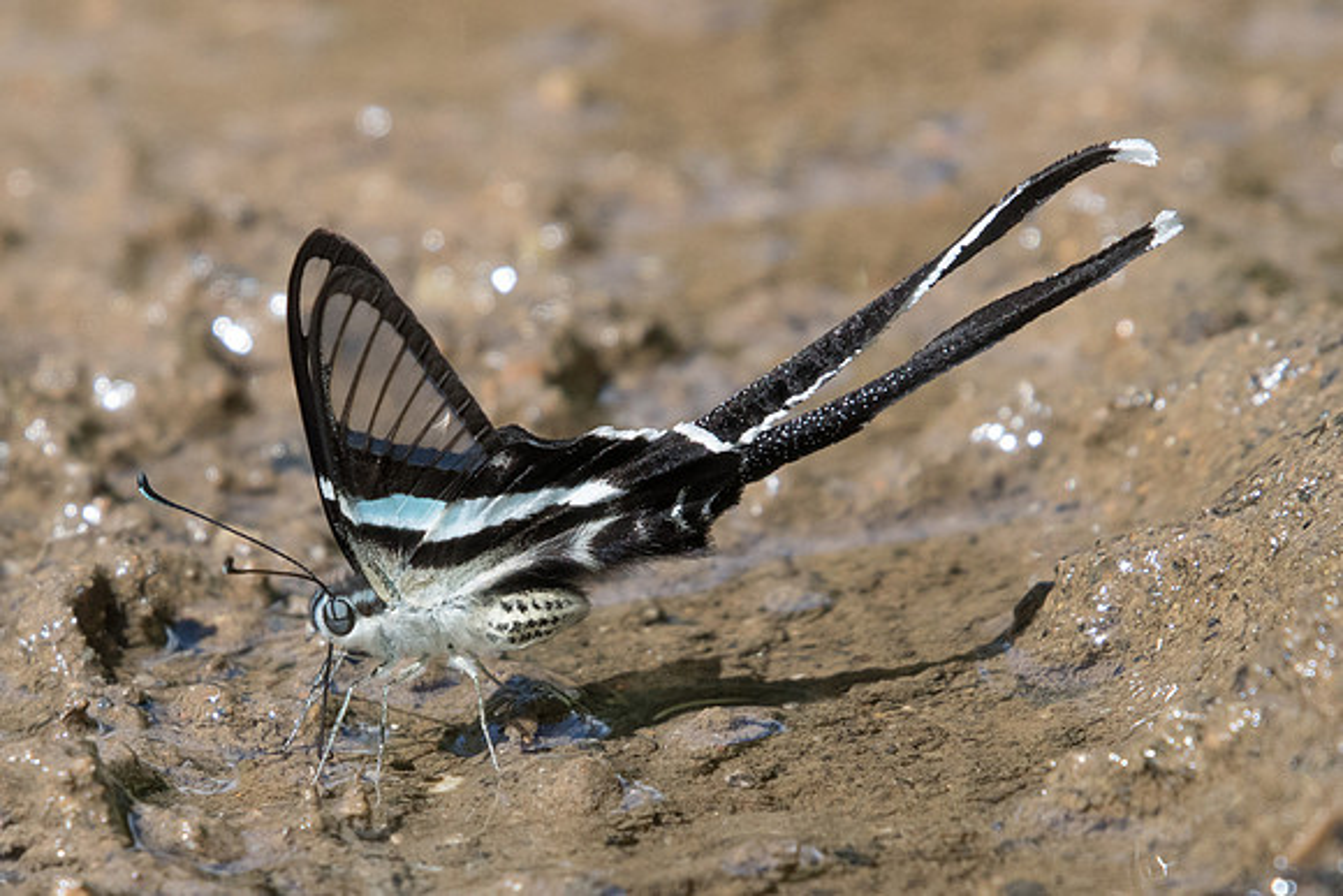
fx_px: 37880
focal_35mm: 1015
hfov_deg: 2.0
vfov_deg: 1.4
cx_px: 672
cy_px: 594
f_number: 9
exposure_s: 1/800
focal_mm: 400
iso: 800
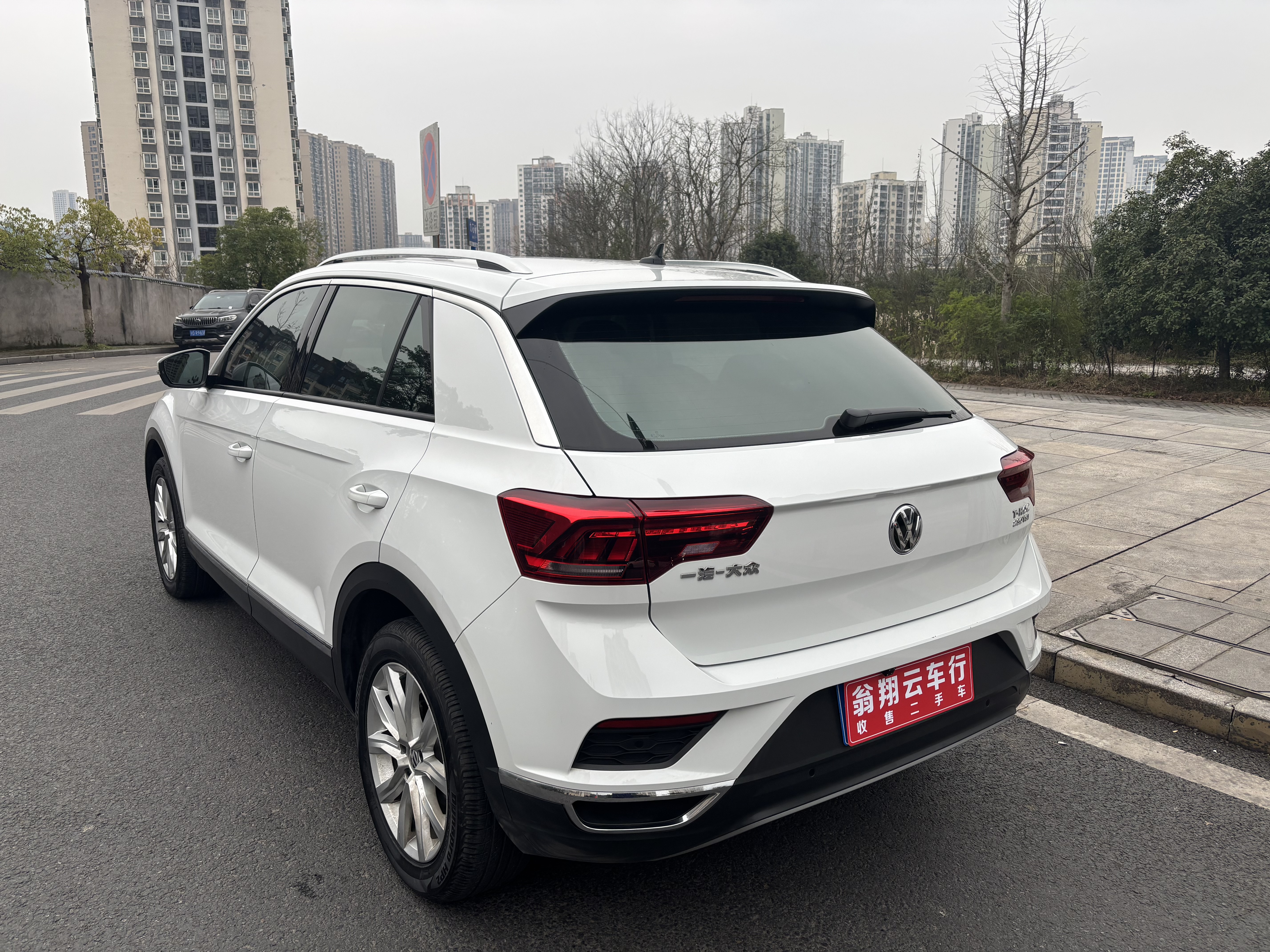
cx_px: 635
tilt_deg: -11.3
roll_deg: +0.4
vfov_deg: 53.1
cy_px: 476
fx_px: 954
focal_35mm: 26
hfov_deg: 67.3
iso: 50
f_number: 1.6
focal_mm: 5.96
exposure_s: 1/121
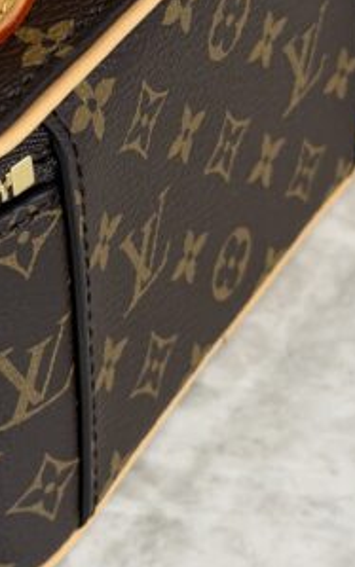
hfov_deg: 9.6
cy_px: 83
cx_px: 38
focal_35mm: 136
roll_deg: +4.8
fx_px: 2104
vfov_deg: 15.2
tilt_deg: -40.2
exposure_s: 1/120
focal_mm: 6.76
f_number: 1.78
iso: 80
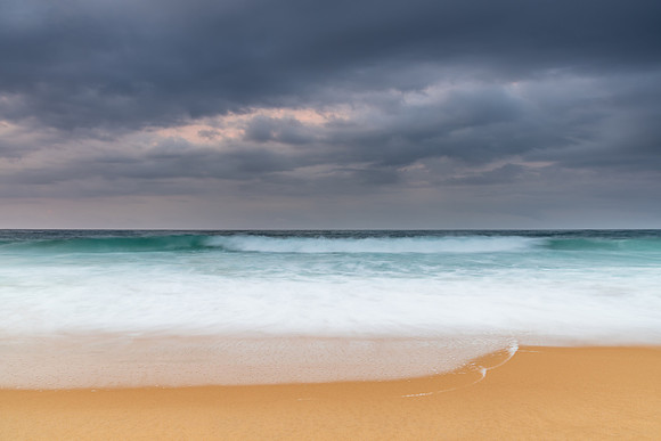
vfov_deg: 39.4
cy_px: 220
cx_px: 330
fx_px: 615
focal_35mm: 33
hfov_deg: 56.5
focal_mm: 32
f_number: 8
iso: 31
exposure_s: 1.6
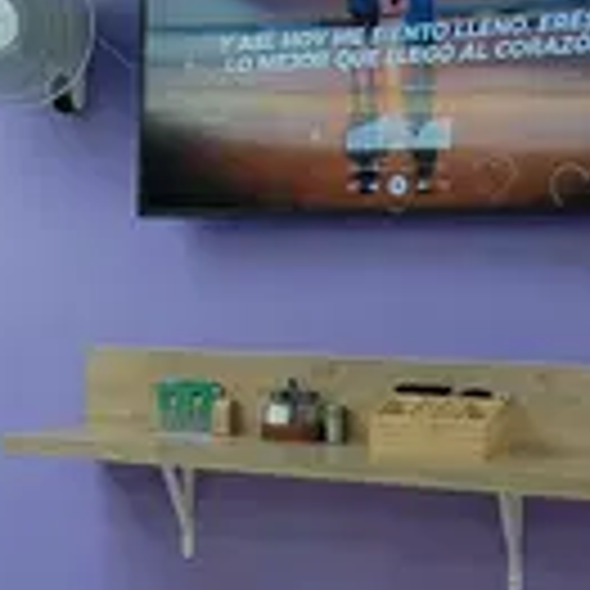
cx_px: 329
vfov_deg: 24.4
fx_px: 1350
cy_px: 432
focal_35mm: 70
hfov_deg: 24.6
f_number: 4.5
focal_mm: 18
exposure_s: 1/80
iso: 400
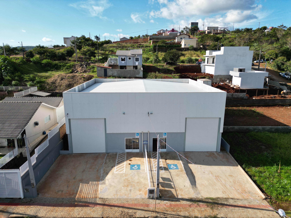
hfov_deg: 71.6
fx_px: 202
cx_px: 146
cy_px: 109
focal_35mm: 24
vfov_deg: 56.8
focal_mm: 6.72
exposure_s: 1/2500
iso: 140
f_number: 1.7
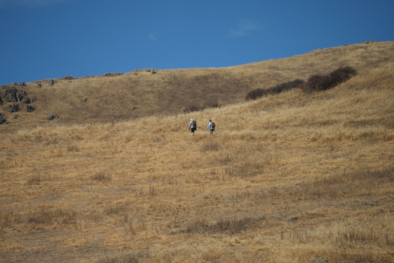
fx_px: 4377
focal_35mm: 400
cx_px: 197
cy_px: 132
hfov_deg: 5.2
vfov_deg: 3.4
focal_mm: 400
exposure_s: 1/2500
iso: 400
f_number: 6.3
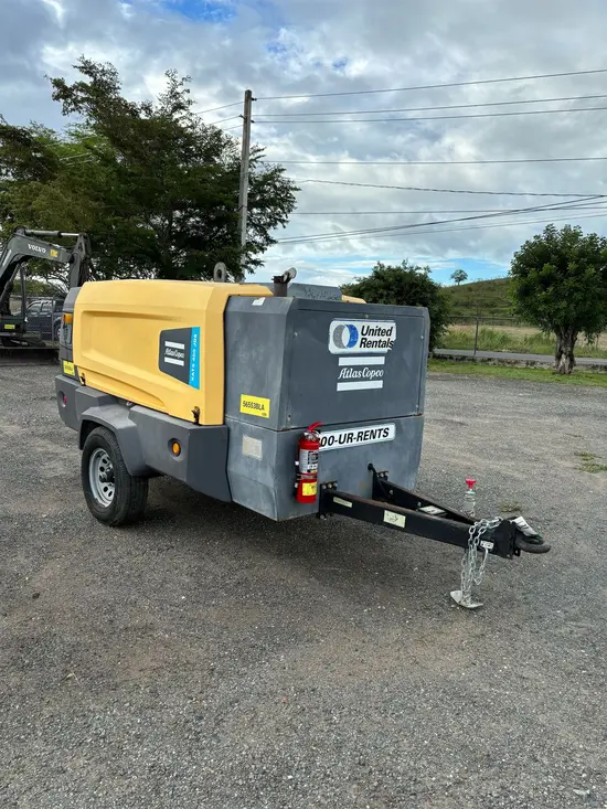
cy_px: 404
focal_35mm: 26
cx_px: 304
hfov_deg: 53.1
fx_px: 608
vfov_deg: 67.3
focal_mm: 5.96
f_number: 1.6
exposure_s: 1/1381
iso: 50
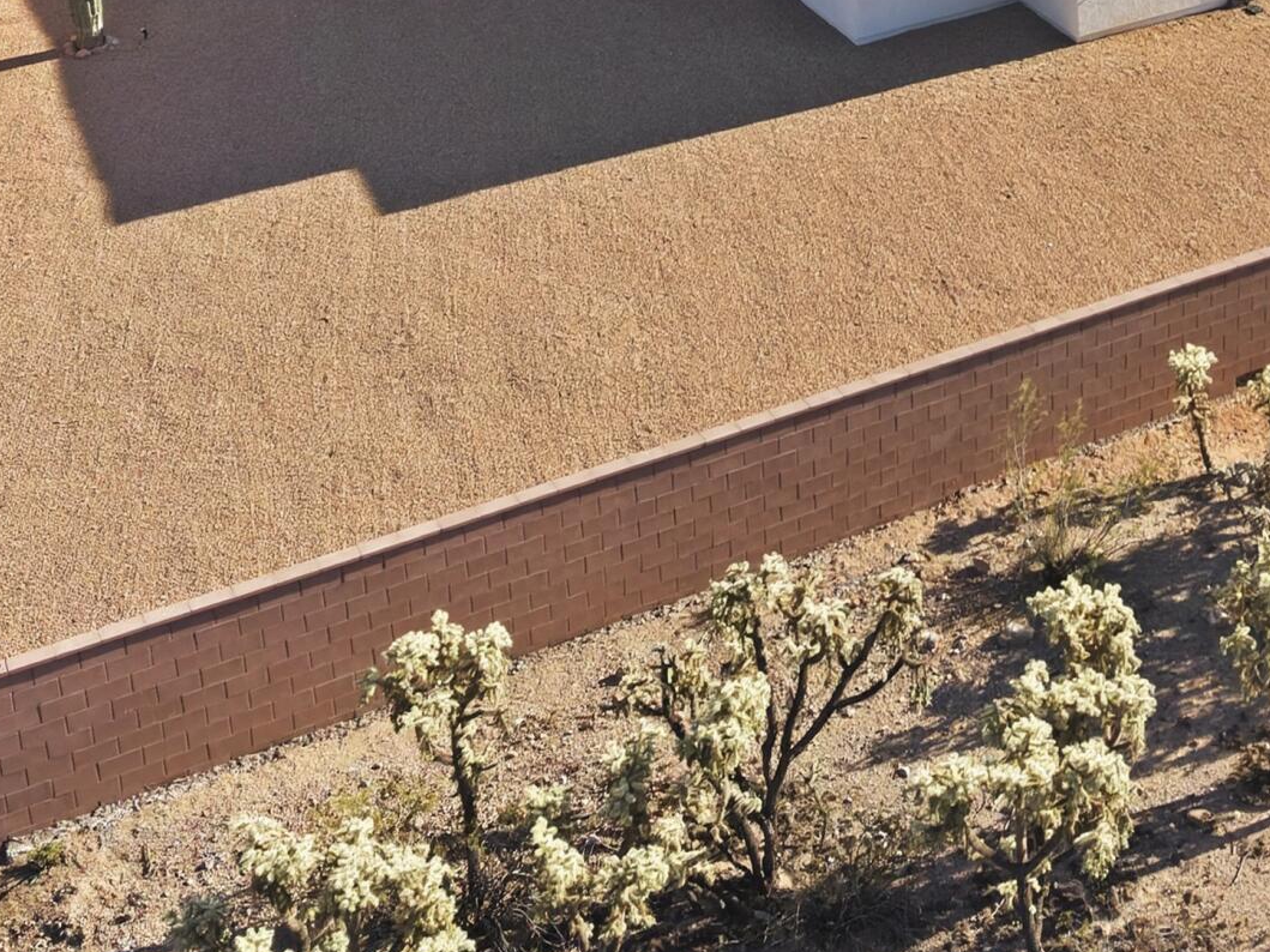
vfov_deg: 20.2
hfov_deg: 27.8
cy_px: -198
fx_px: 2495
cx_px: 1059
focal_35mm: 68
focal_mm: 8.7
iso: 400
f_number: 1.8
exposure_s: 1/6000
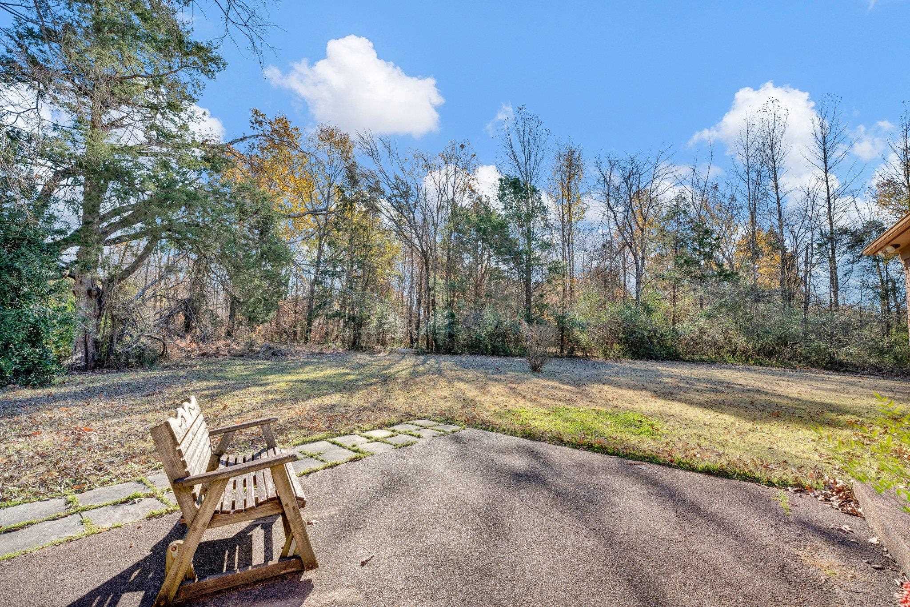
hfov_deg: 99.7
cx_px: 455
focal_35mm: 15
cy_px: 304
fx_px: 384
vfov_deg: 76.6
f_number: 8
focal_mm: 15.2
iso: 400
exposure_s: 1/400
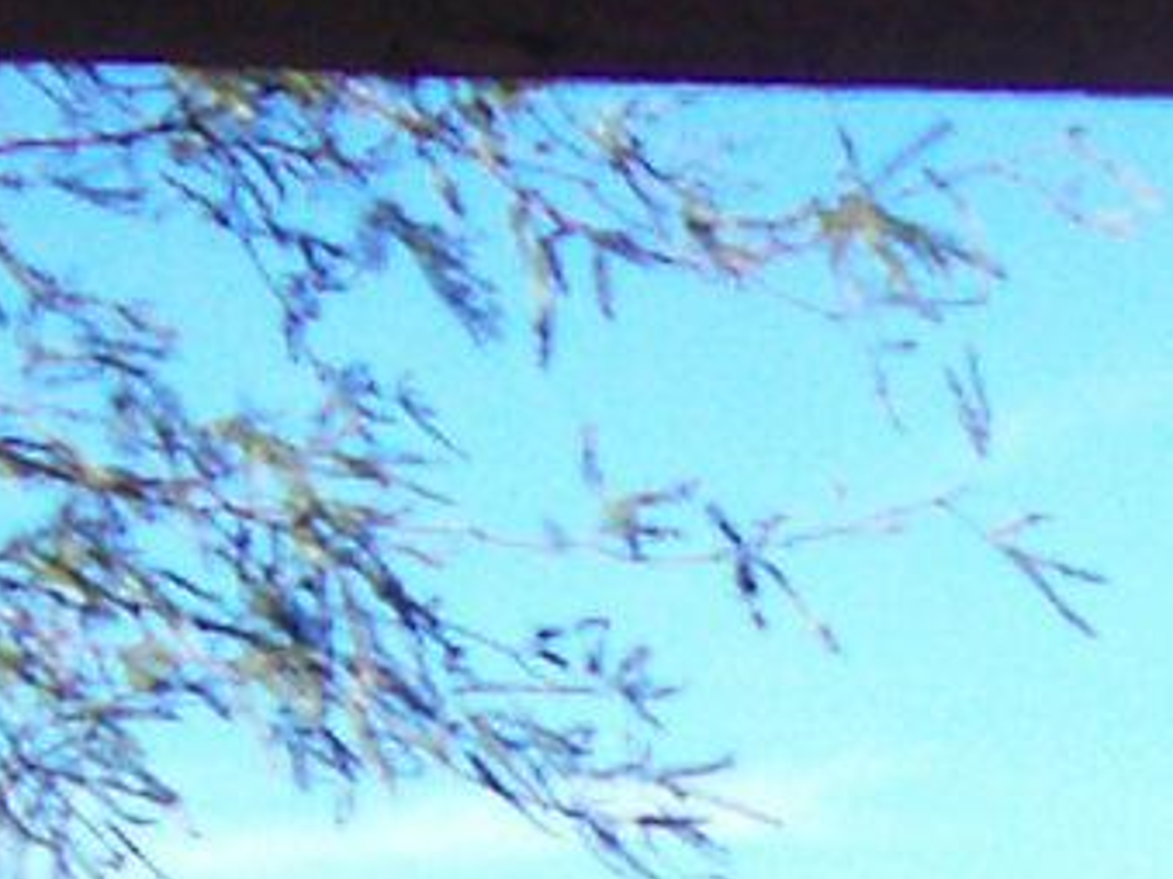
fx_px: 7825
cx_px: 2702
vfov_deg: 6.2
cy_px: 1848
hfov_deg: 8.0
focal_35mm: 231
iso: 80
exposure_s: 1/646
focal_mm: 5.6
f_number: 2.7
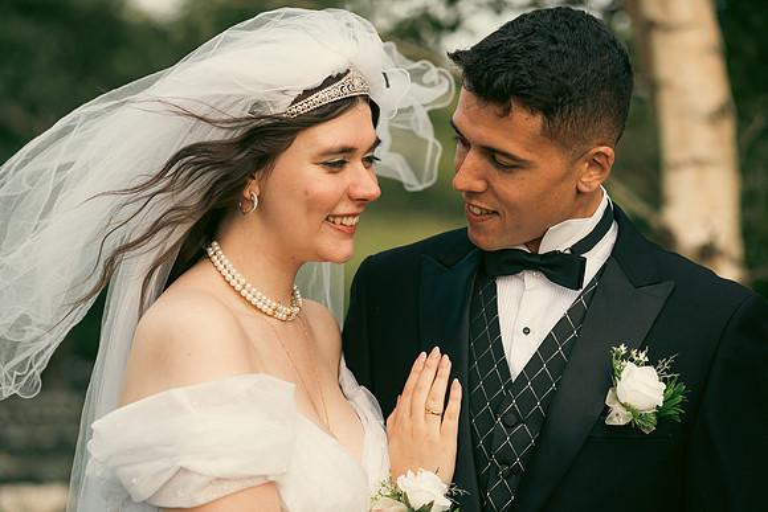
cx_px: 384
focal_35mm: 112
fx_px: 2390
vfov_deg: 12.2
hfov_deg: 18.3
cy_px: 256
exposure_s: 1/200
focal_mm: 112
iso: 320
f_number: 3.5
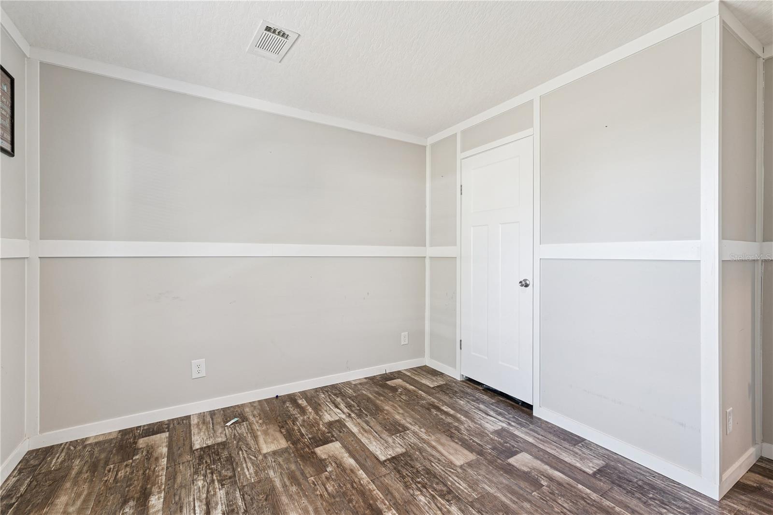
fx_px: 322
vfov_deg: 77.3
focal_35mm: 15
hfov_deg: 100.4
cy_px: 258
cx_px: 386
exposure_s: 1/15
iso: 100
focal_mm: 10
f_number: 2.8
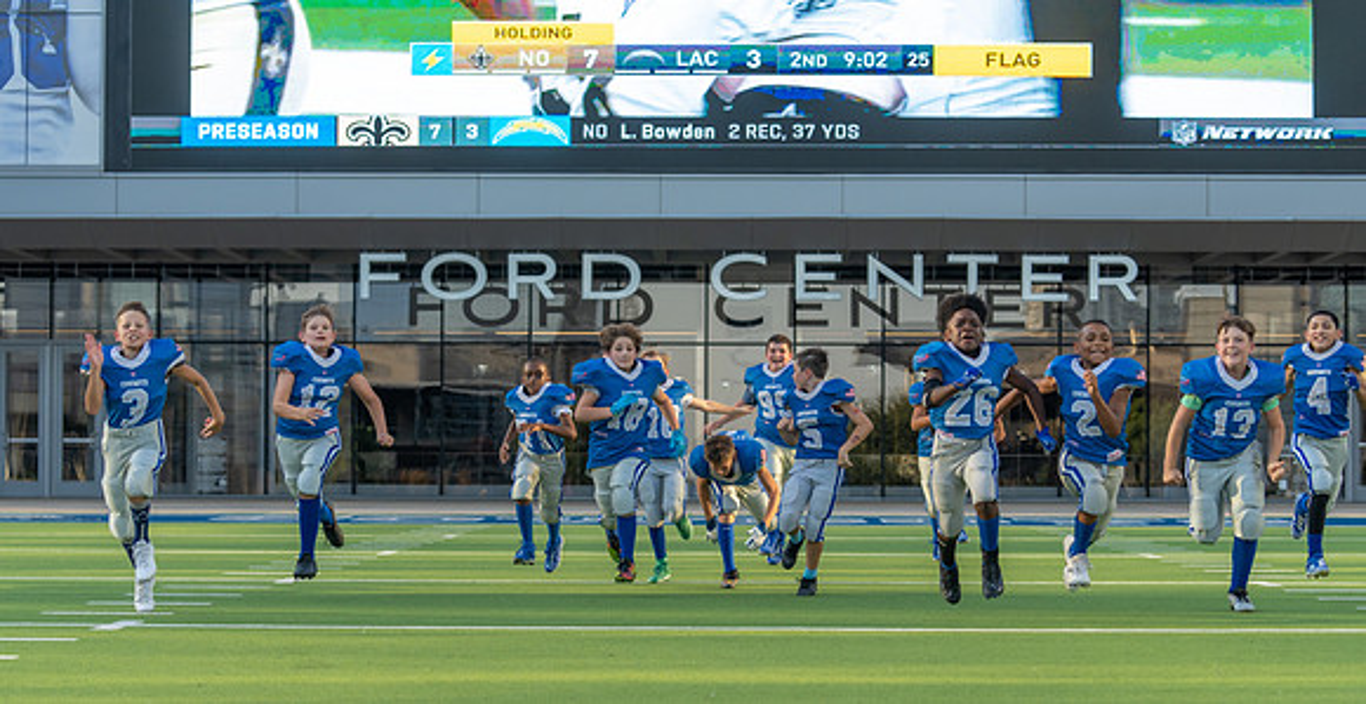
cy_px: 453
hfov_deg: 28.6
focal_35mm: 76
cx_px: 680
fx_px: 2684
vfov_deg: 14.9
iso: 500
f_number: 3.5
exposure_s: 1/1250
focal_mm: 70
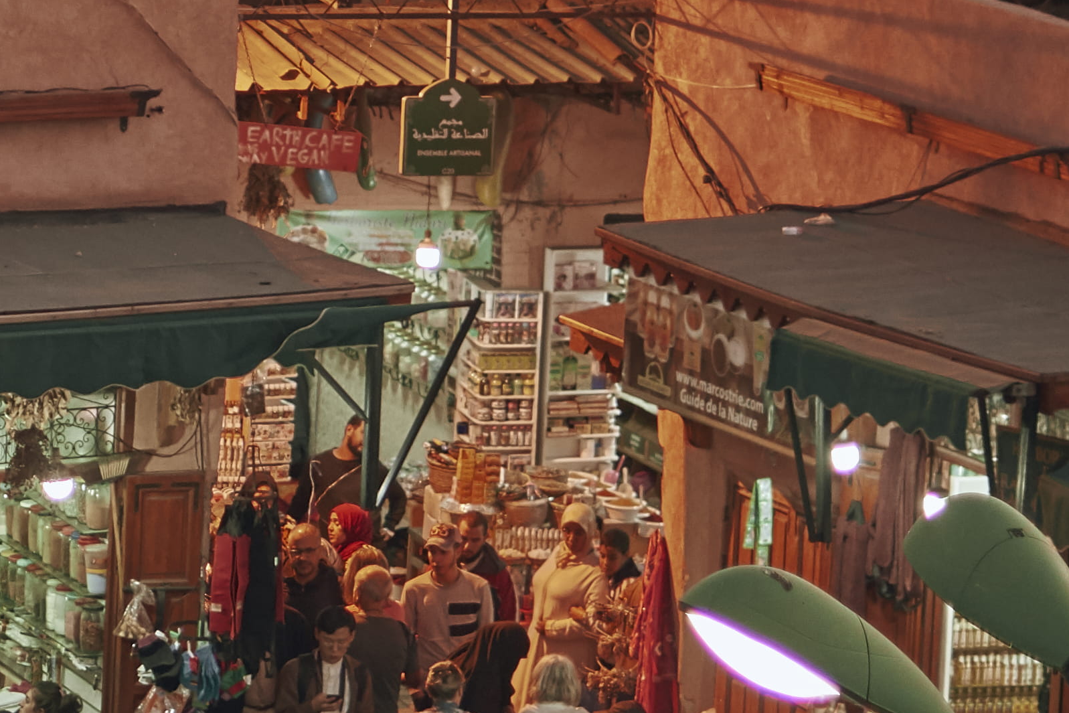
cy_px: 290
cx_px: -857
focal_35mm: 249
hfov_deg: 8.0
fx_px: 7394
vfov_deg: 5.5
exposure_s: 1/160
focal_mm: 50
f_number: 1.8
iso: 800
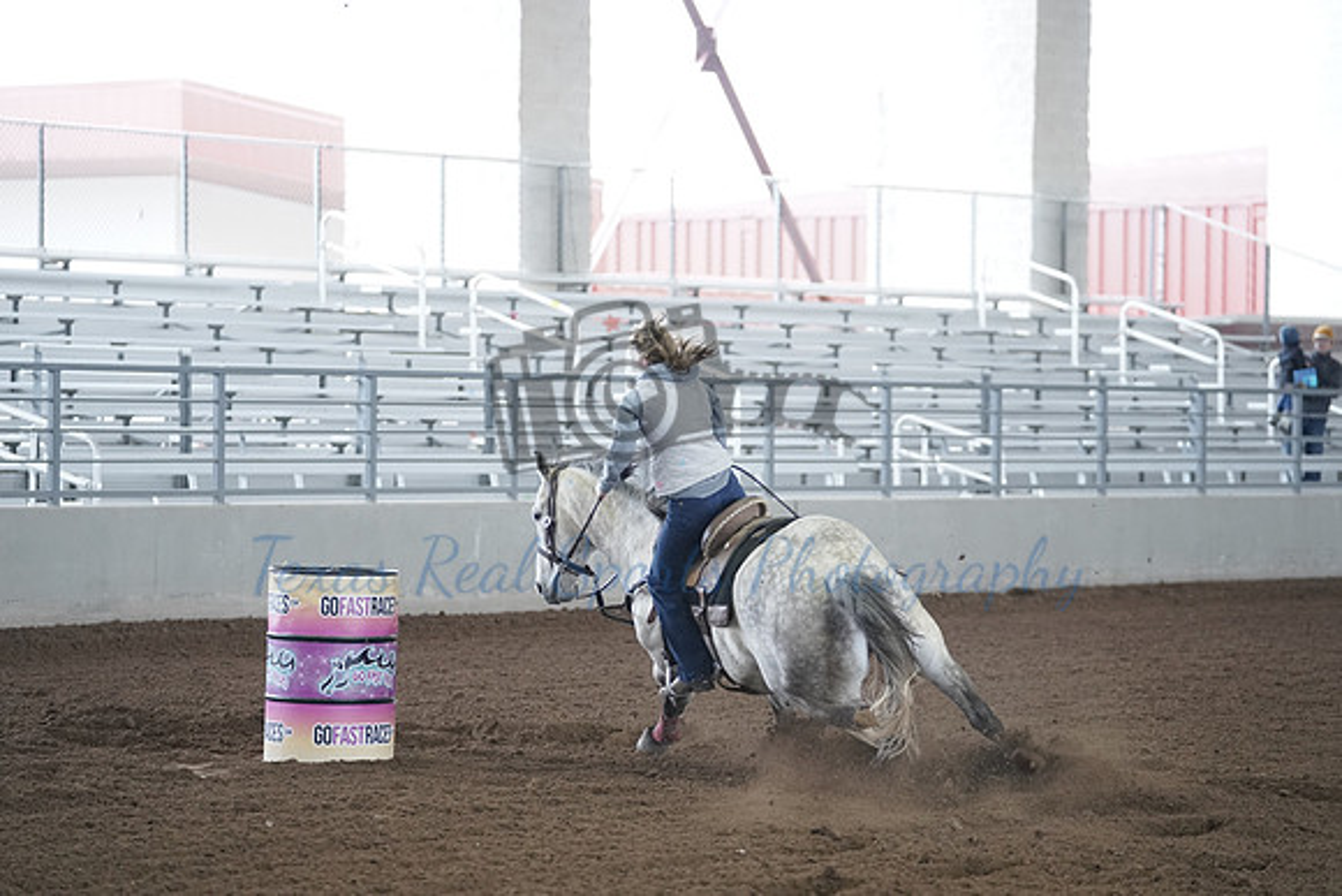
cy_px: 448
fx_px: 5071
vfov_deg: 10.1
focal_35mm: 136
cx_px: 671
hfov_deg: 15.1
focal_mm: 136
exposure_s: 1/800
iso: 4000
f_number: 2.8
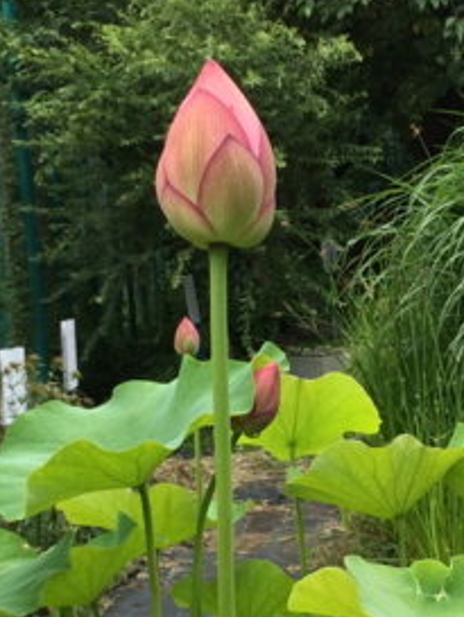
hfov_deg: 16.6
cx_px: 383
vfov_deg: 22.2
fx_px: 1572
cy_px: 402
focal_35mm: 88
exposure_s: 1/477
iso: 32
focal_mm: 4.12
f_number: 2.2
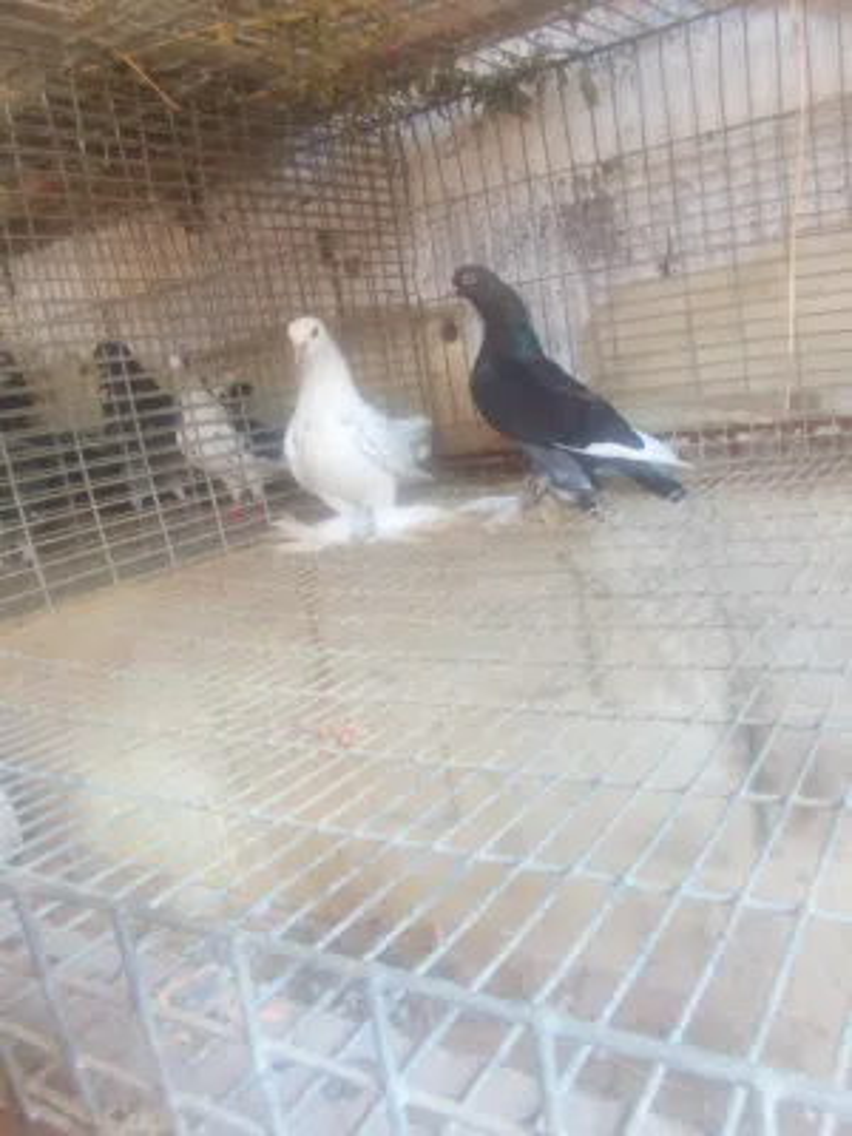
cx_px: 426
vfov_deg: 94.5
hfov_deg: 78.1
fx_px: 525
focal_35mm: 16
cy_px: 568
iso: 487
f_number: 2.2
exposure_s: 1/33.3
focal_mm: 1.65
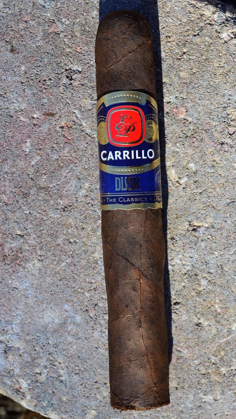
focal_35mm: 87
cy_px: 209
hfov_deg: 14.0
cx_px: 130
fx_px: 962
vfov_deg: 24.6
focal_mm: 55
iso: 160
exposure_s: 1/250
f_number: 10
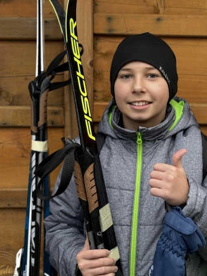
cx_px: 112
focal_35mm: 62
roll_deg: -0.9
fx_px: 495
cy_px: 117
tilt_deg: -6.5
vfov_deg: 31.2
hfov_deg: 23.6
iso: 64
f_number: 1.78
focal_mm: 6.86
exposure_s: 1/123
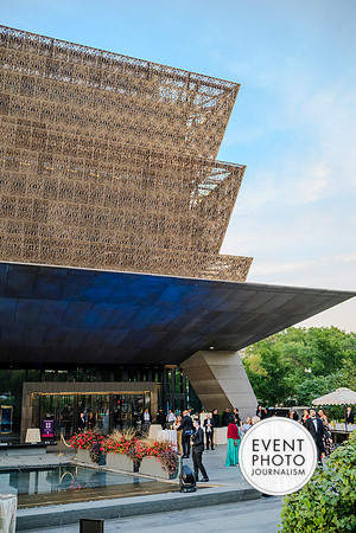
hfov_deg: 42.3
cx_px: 178
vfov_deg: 60.3
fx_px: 460
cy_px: 266
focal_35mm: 31
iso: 800
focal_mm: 31
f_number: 3.5
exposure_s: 1/160
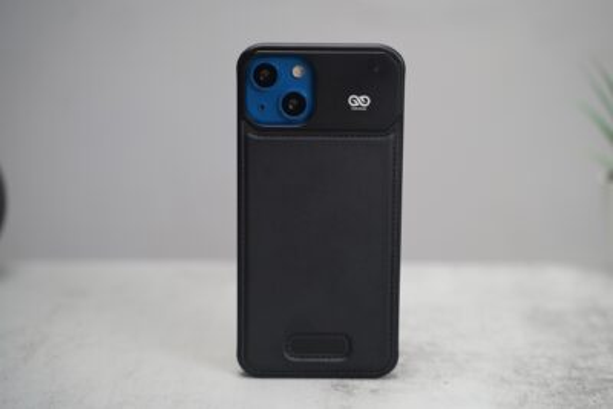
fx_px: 1277
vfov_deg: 18.2
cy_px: 204
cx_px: 306
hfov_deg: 27.0
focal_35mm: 75
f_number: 4
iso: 640
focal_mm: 75
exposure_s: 1/90
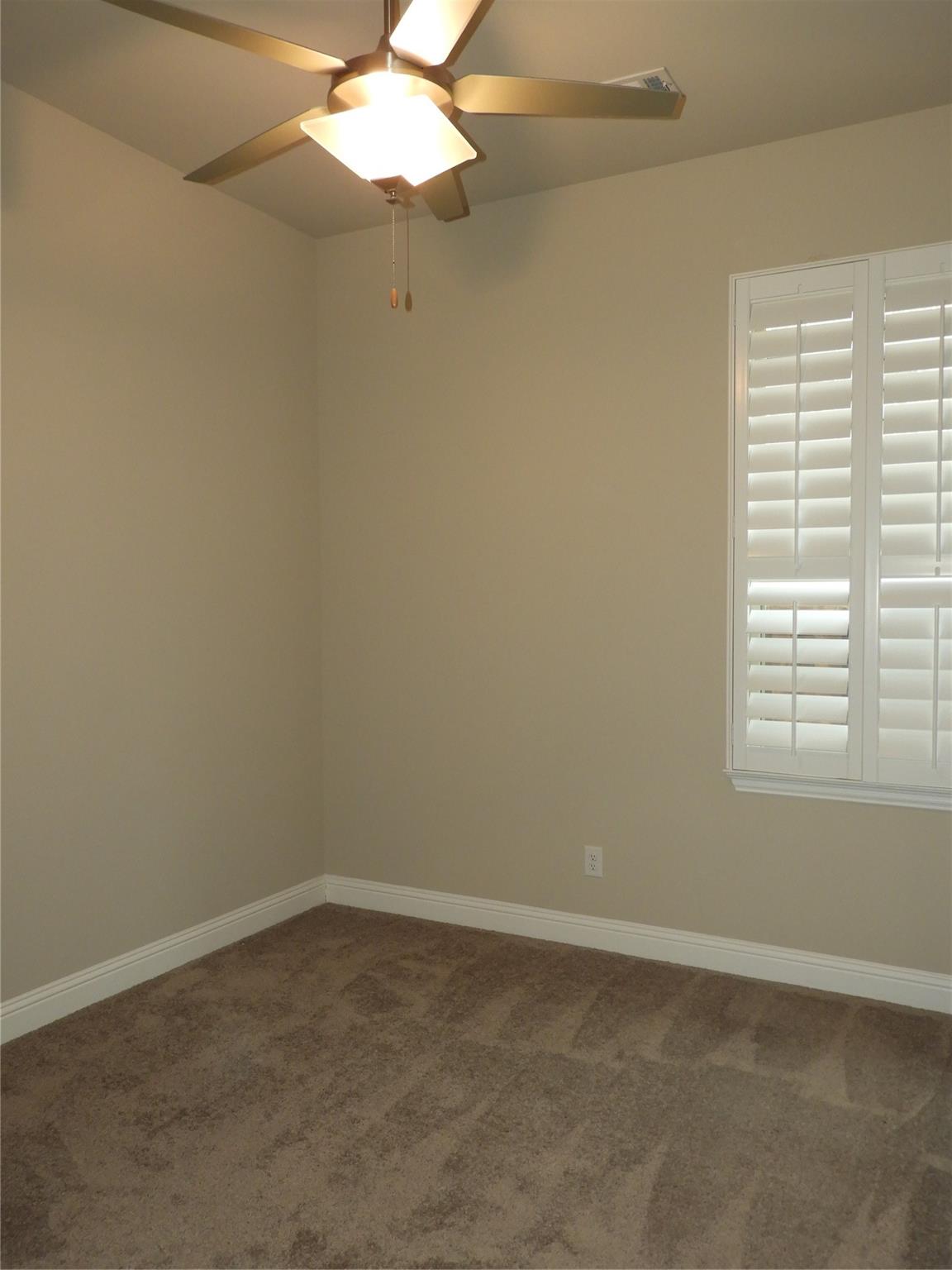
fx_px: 1027
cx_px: 476
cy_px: 635
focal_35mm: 28
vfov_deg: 63.4
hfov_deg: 49.7
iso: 200
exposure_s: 1/30
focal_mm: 5
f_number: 3.5
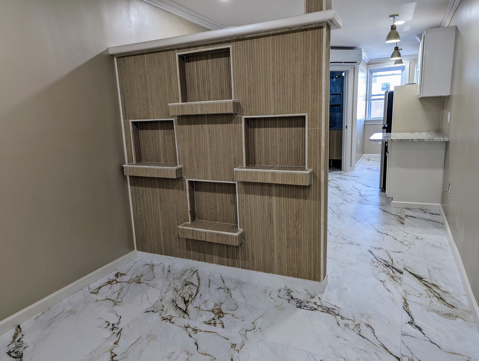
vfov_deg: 56.9
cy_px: 180
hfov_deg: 71.5
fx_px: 333
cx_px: 240
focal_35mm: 24
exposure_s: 1/40
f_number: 1.85
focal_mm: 6.81
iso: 39
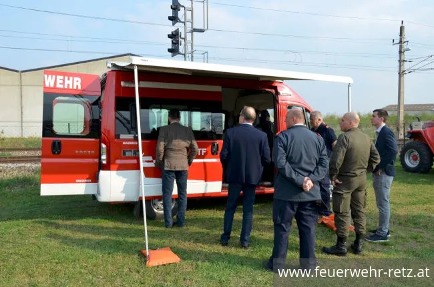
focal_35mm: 32
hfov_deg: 59.6
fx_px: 379
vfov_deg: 41.5
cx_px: 217
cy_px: 144
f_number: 8
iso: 200
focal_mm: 21
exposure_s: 1/250
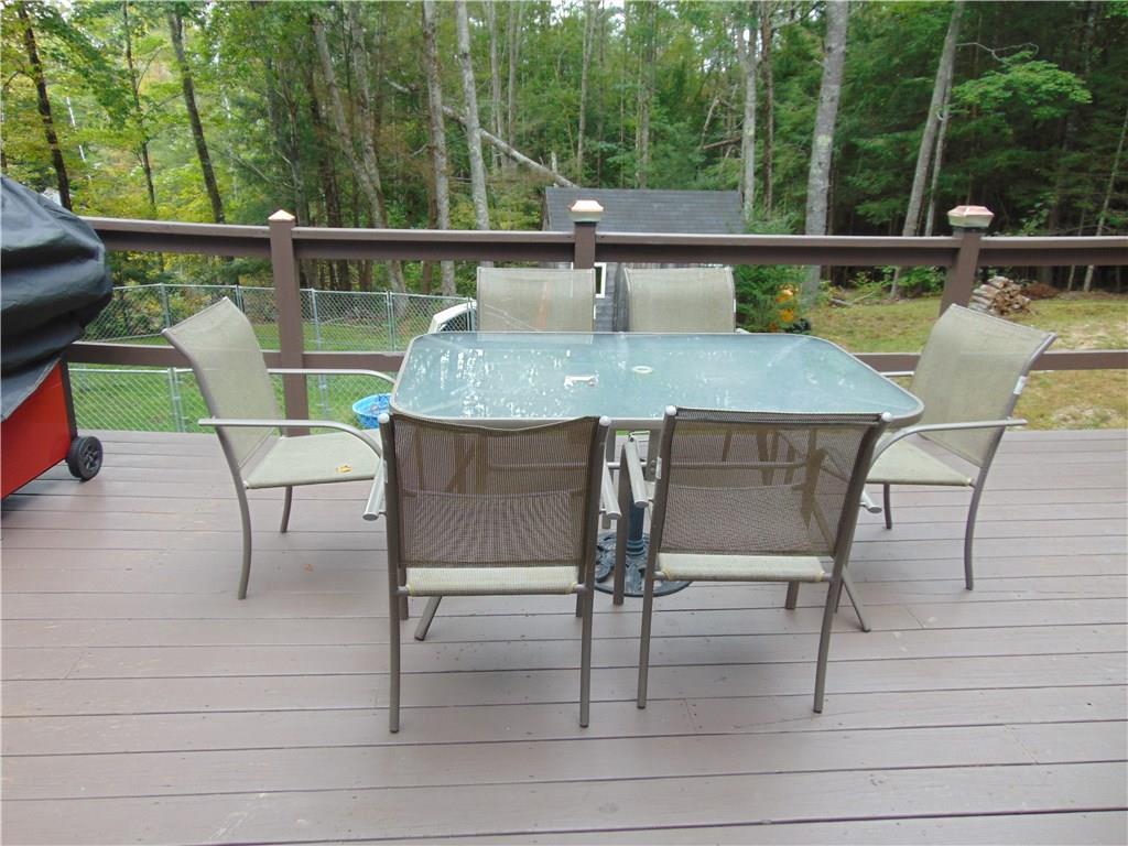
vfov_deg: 54.9
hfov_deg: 69.4
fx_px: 815
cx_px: 564
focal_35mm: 25
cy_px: 423
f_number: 3
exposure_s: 1/40
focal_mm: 4.5
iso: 80
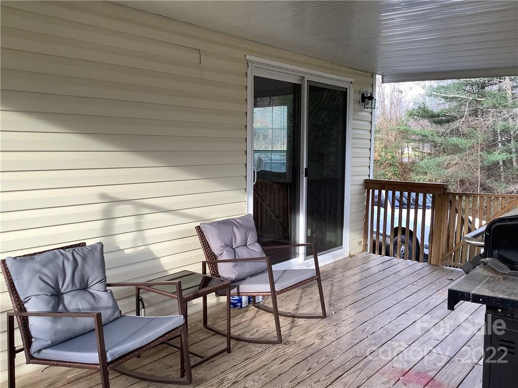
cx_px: 259
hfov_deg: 58.4
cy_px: 194
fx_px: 464
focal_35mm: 31
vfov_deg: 45.4
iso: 50
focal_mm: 3.3
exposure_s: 1/100
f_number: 2.4
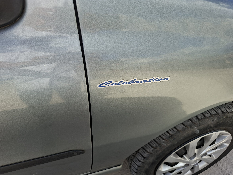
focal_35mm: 23
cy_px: 88
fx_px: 155
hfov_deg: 73.9
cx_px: 116
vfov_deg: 58.9
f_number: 1.8
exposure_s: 1/625
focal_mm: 5.54
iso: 50
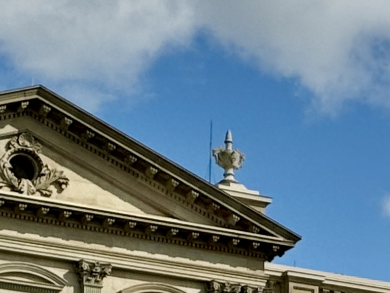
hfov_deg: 7.9
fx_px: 2682
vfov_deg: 6.2
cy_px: -120
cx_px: 831
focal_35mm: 238
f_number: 1.78
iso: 64
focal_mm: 6.76
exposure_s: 1/7937
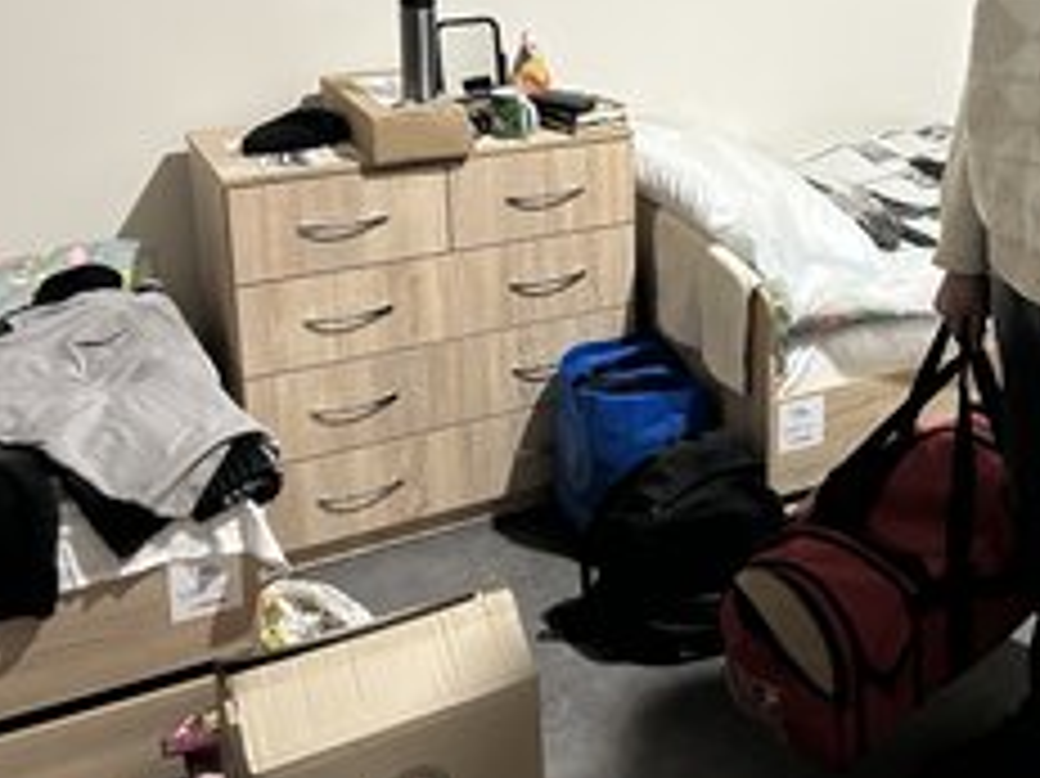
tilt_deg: -13.5
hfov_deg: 40.8
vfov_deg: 31.3
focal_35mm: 45
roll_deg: +0.2
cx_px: 788
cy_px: 153
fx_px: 1351
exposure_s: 1/33
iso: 500
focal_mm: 5.7
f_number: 1.5
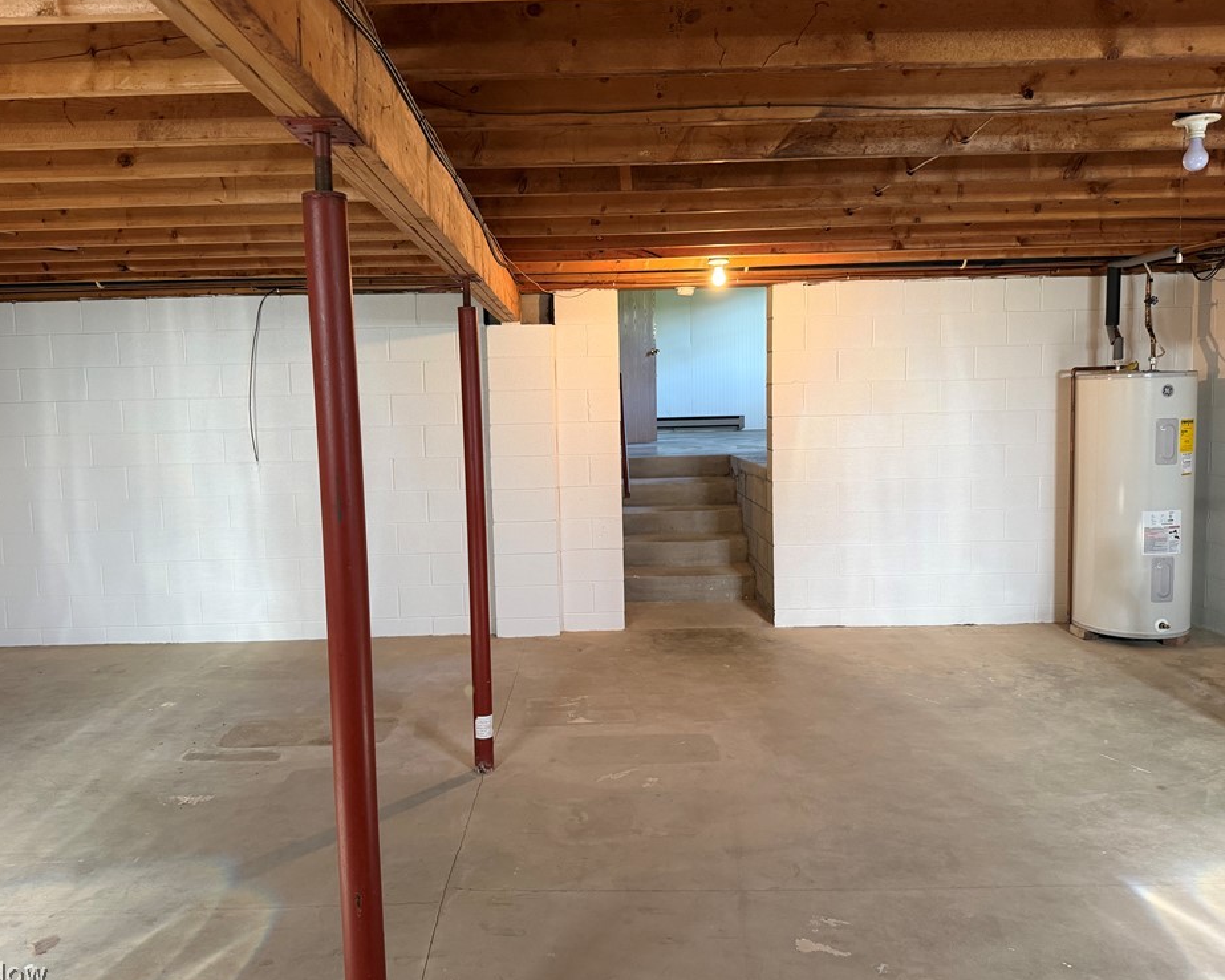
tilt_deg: -5.9
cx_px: 588
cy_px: 485
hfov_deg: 66.0
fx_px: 942
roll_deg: +1.5
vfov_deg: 54.9
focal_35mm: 26
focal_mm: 6.76
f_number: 1.78
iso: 320
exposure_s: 1/60
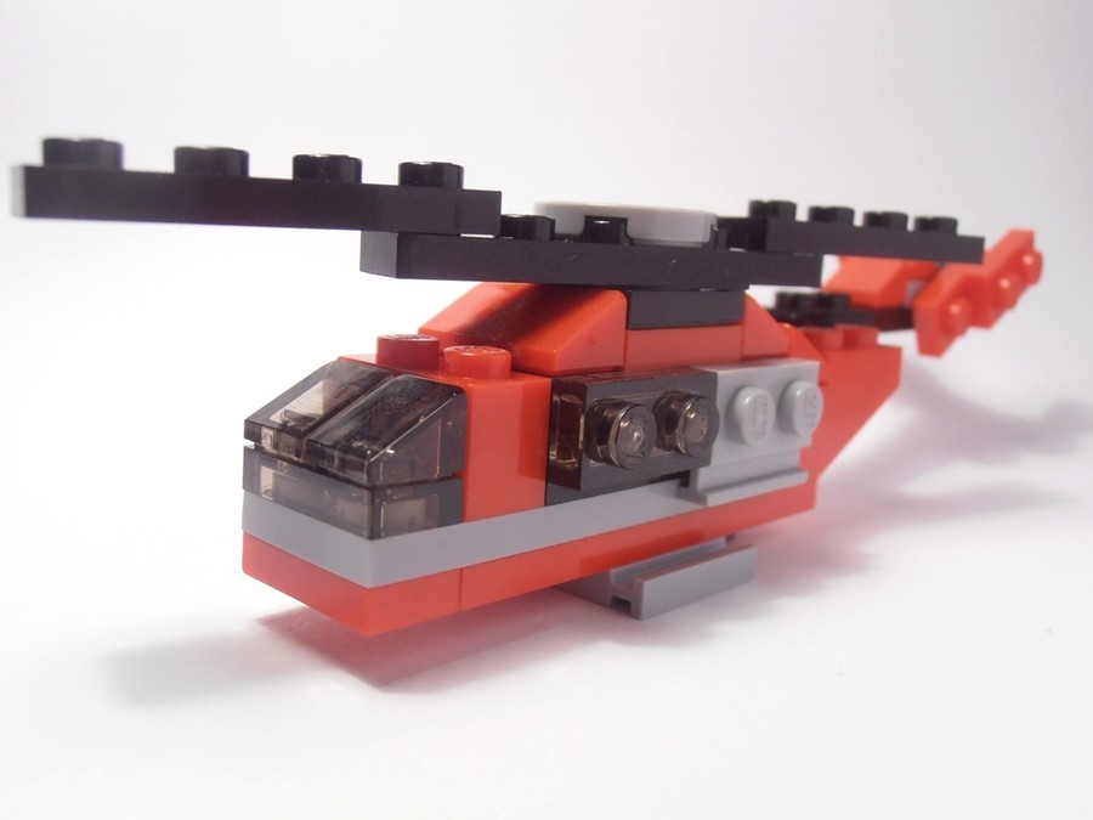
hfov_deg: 50.1
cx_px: 546
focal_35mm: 37
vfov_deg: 38.7
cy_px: 410
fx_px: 1168
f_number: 3.9
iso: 80
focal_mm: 6.61
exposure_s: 1/40
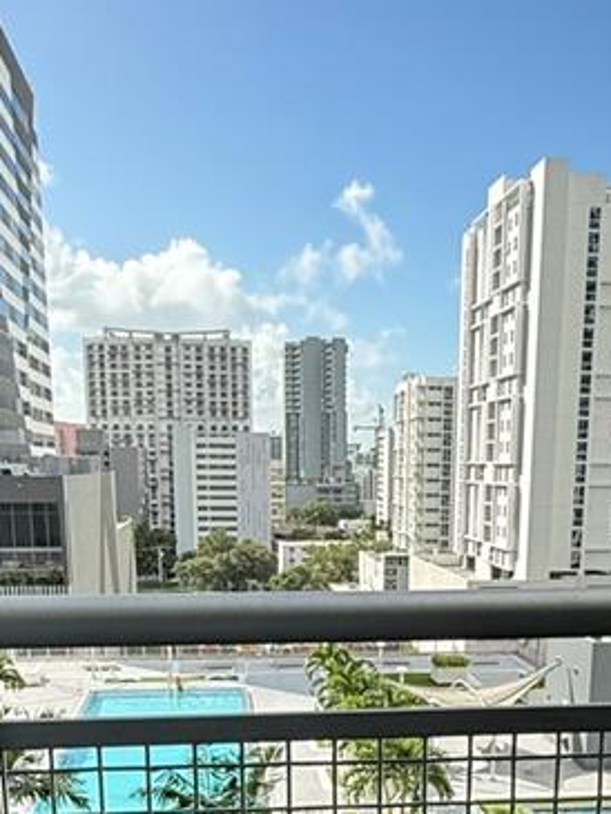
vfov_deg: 38.2
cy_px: 743
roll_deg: -0.1
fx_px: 1082
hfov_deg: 31.5
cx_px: 343
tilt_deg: -13.2
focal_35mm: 46
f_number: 2.2
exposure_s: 1/734
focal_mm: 2.22
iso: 64
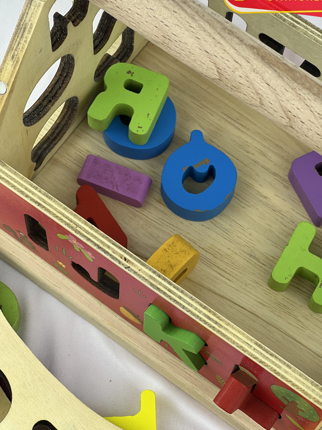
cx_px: 203
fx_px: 1215
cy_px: 192
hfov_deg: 15.1
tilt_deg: -68.7
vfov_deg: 20.0
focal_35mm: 98
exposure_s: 1/107
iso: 20
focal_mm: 9
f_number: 2.8
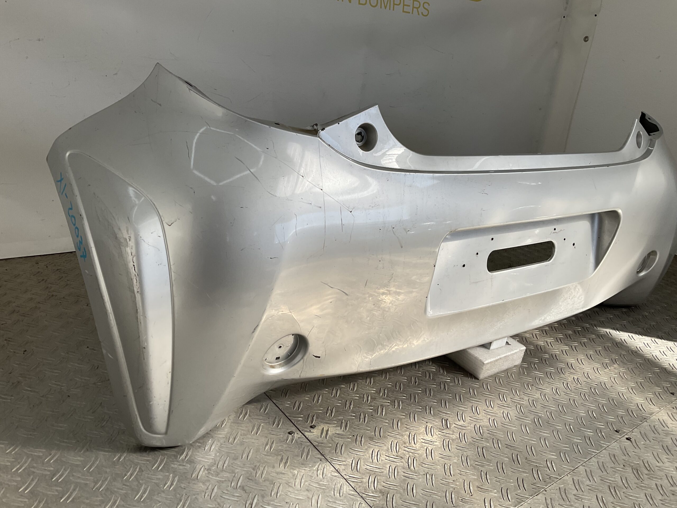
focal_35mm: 29
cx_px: 338
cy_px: 254
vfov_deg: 48.2
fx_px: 567
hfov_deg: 61.7
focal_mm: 3
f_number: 1.8
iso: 16
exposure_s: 1/997
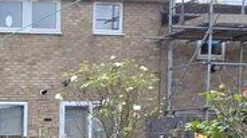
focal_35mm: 54
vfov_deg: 20.5
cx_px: -136
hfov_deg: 26.3
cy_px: 172
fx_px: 353
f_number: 2.2
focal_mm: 2.2
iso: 50
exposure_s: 1/1186
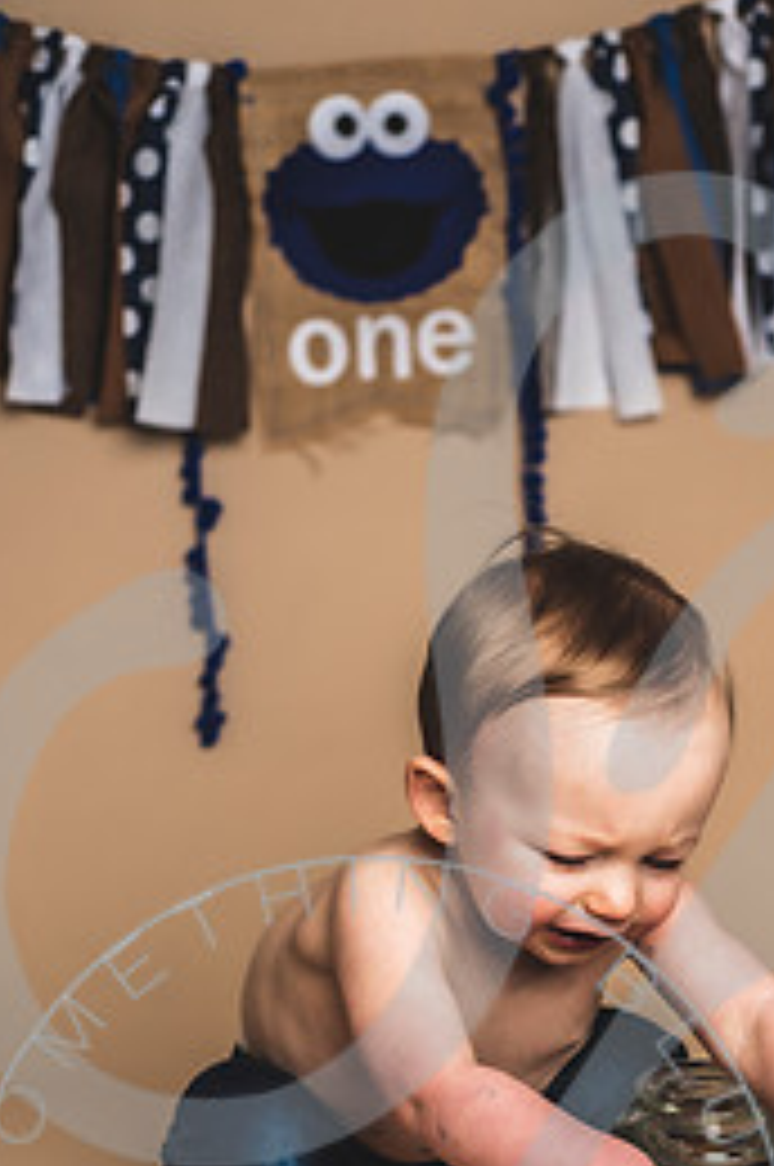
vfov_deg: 23.1
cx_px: 576
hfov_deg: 15.6
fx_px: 2813
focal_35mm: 87
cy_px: 932
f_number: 2.8
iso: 200
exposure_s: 1/125
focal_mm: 50
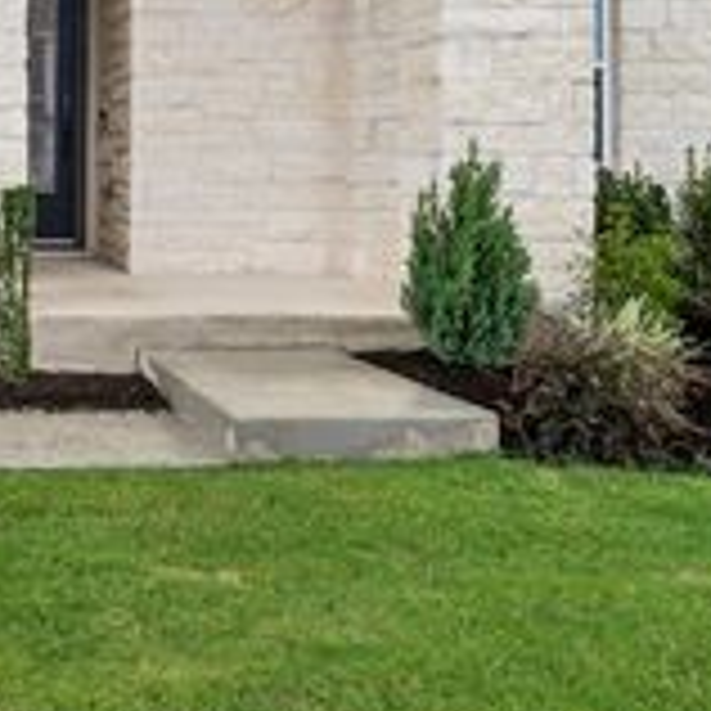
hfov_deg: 29.4
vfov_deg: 32.0
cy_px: 88
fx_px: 1185
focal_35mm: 51
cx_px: -112
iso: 400
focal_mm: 13
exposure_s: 1/320
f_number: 8
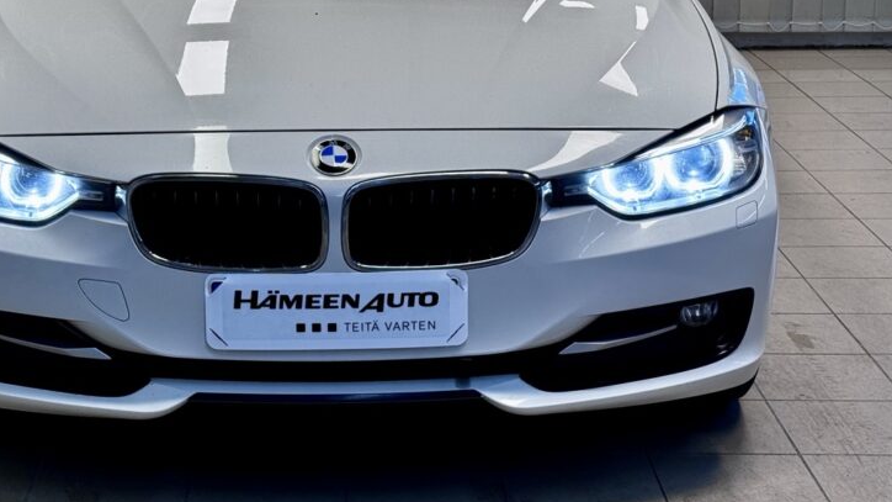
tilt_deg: -11.4
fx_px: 1750
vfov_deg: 16.2
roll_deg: +0.8
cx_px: 331
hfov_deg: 28.5
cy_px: 111
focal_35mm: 74
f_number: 1.78
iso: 100
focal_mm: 6.76
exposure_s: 1/252
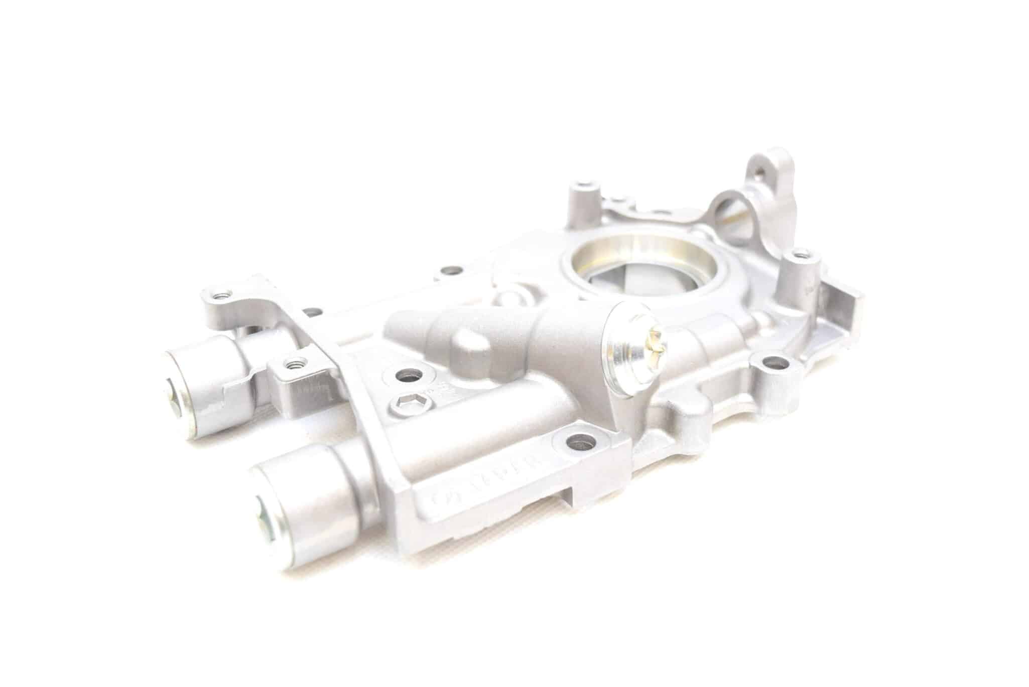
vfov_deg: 34.3
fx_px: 1116
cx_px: 514
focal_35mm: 39
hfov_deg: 49.5
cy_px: 344
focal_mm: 26
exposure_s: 1/125
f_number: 5.6
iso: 400
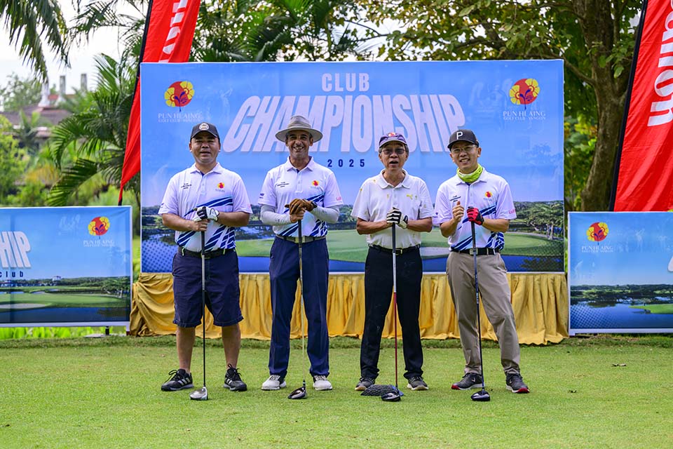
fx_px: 1309
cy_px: 224
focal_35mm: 70
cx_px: 336
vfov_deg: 19.5
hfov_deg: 28.8
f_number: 2.8
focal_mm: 70
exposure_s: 1/1600
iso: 320
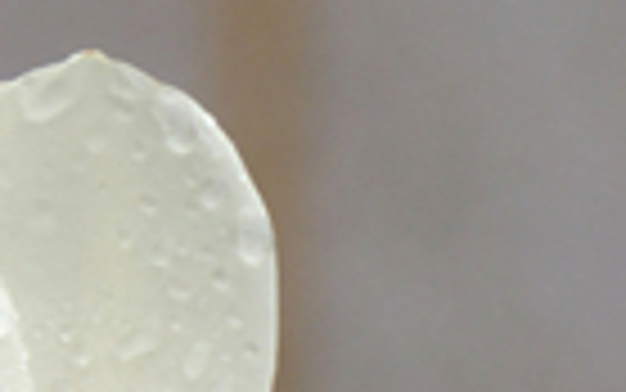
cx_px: 549
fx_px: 36746
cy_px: 315
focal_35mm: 2153
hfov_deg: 1.0
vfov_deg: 0.6
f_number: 4.9
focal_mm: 83.8
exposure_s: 1/125
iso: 100
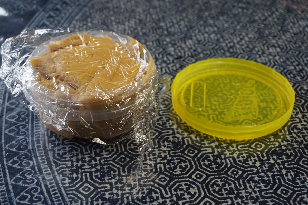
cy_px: 102
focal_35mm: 57
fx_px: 487
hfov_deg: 35.1
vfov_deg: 23.8
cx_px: 154
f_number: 5.6
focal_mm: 38
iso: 1000
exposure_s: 1/60
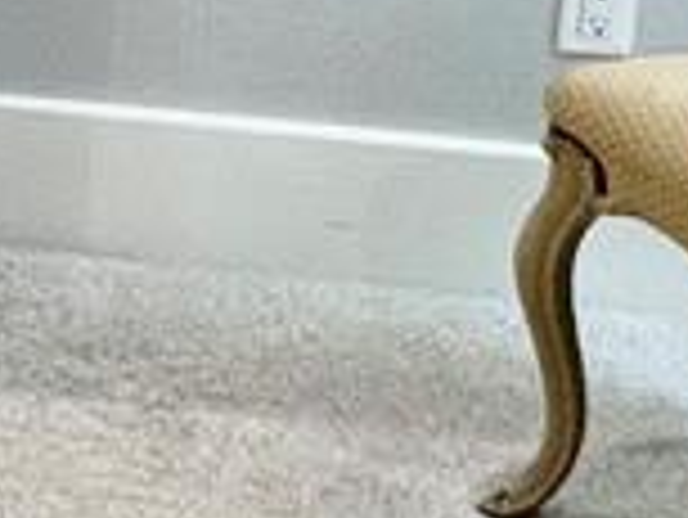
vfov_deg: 13.4
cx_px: -1043
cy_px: -649
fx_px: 1730
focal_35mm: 87
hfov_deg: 13.9
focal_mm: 1.57
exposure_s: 1/120
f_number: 1.8
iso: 125
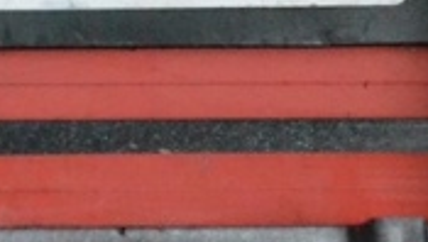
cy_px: -203
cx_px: 5
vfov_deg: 4.4
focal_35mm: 275
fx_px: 3125
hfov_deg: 7.8
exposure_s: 1/160
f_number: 11
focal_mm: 48
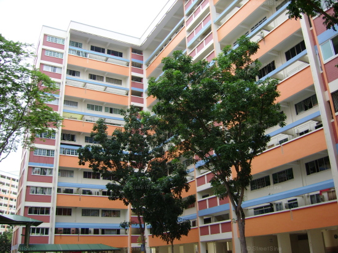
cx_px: 169
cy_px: 126
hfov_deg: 52.6
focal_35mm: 35
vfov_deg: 40.7
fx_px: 342
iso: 50
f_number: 2.8
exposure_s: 1/500
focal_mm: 5.95
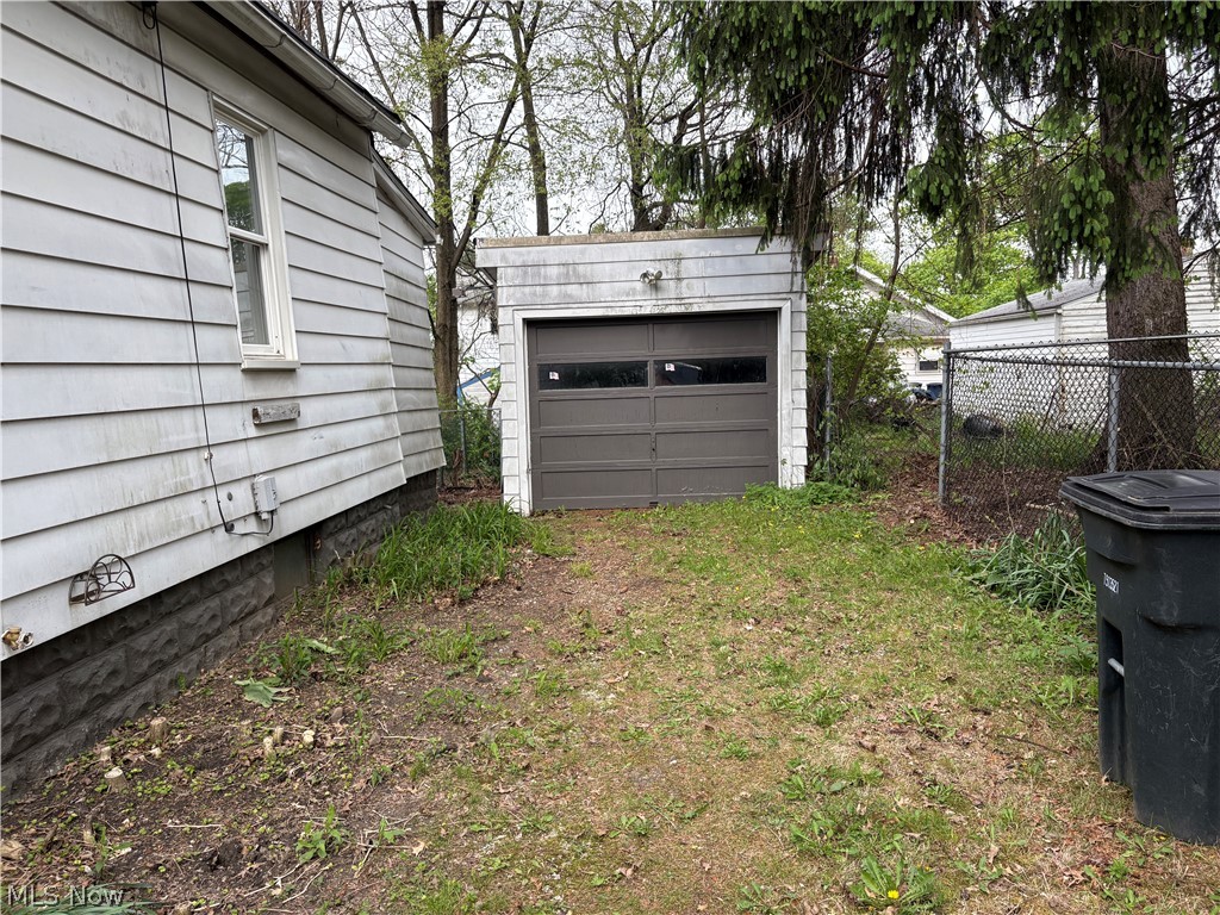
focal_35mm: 26
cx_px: 610
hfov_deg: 67.3
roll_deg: +2.7
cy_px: 458
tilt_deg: -5.0
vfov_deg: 53.1
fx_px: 916
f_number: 1.6
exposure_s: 1/543
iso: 64
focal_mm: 5.96
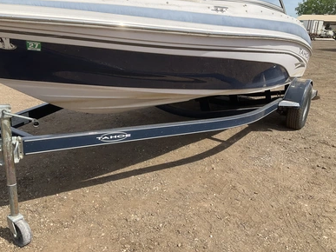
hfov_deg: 60.0
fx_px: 291
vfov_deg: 46.8
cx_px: 165
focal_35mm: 30
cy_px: 129
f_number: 1.8
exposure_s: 1/929
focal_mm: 3
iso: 25
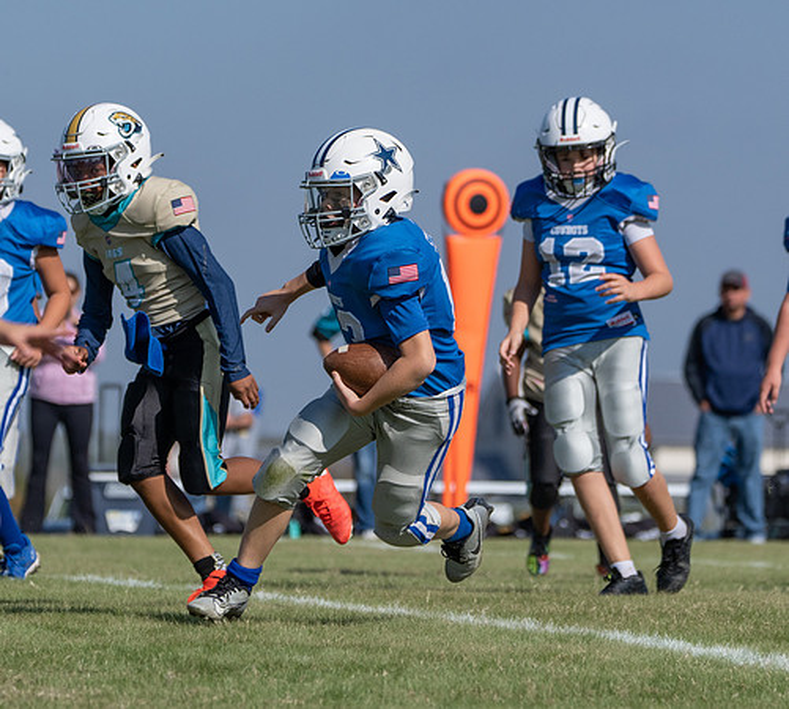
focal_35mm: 360
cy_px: 339
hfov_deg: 5.1
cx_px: 363
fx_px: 8814
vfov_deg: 4.6
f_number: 5.6
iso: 160
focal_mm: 200
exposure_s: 1/4000
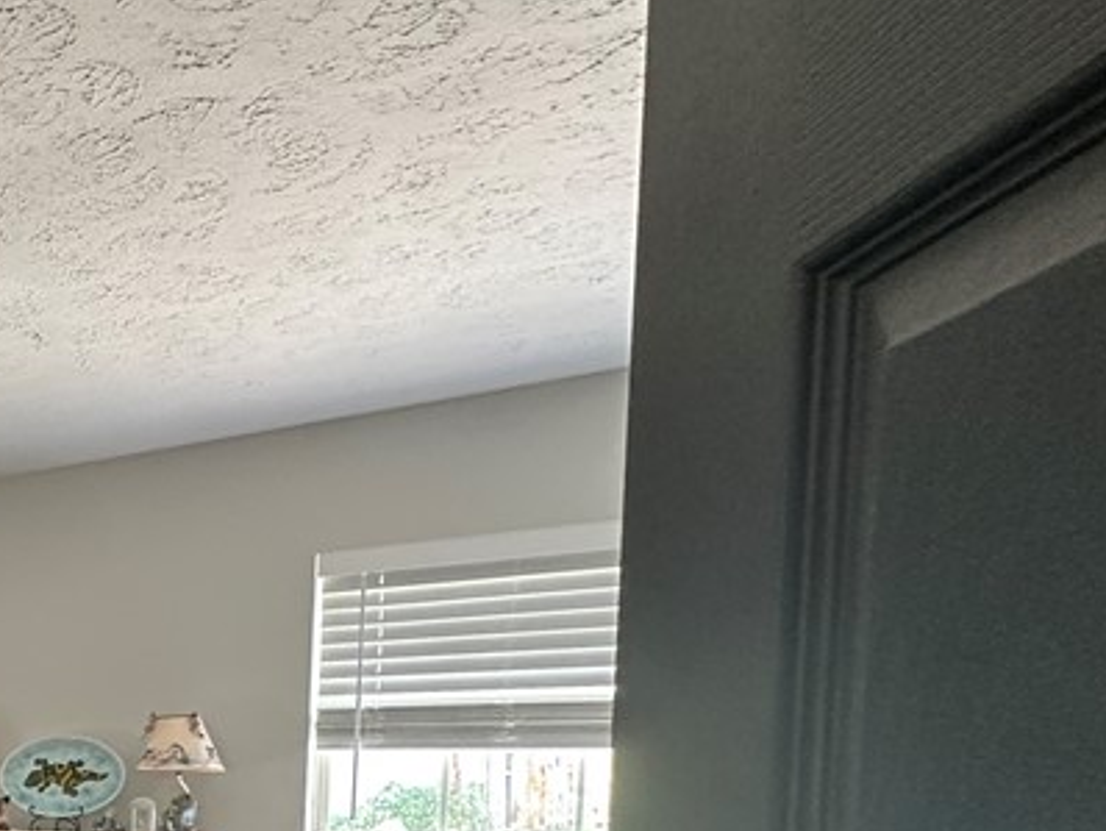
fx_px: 1151
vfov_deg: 35.6
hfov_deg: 35.9
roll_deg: -1.3
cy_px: 845
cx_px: -306
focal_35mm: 36
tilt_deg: -1.0
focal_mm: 2.22
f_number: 2.2
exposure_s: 1/97
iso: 320
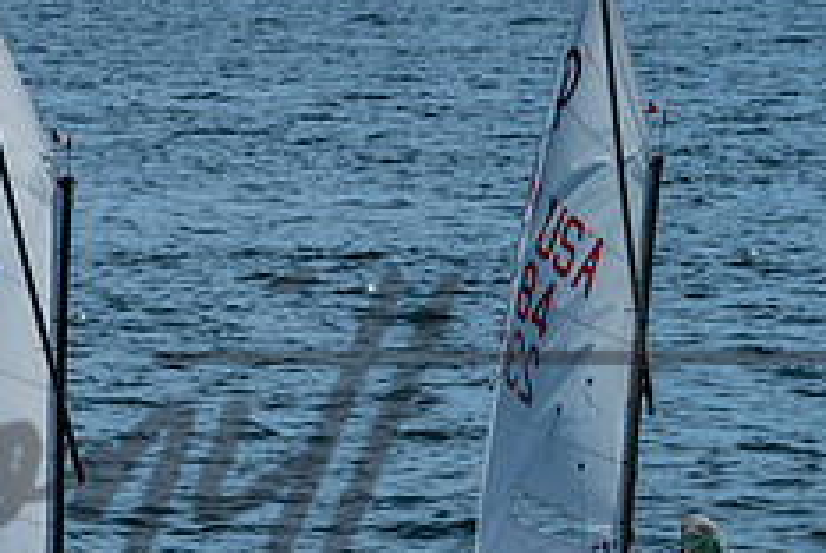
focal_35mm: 442
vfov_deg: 3.1
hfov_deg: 4.6
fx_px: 10154
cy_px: 402
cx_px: -63
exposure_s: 1/500
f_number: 8
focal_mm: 125
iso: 100
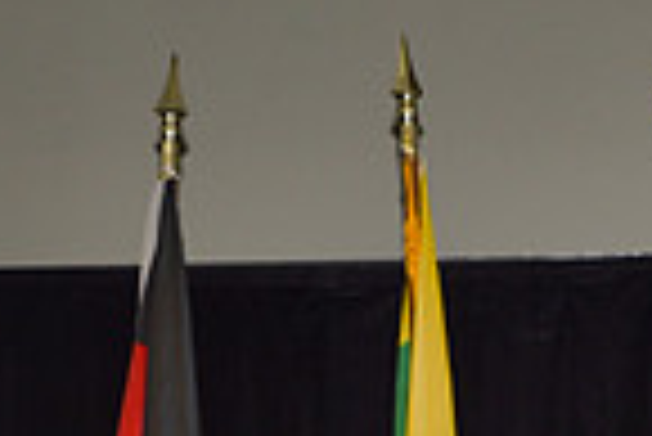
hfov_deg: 12.0
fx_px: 3046
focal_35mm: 168
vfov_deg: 7.9
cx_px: 728
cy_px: 784
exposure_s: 1/60
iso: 200
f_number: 5
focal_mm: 42
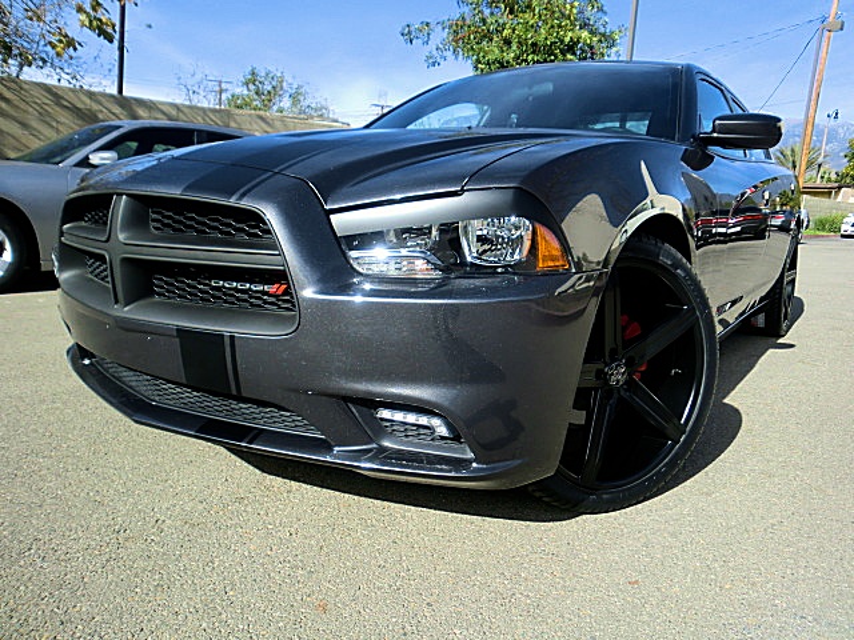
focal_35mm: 26
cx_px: 427
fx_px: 641
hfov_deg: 67.3
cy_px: 320
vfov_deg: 53.1
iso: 64
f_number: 2.6
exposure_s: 1/640
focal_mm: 4.65
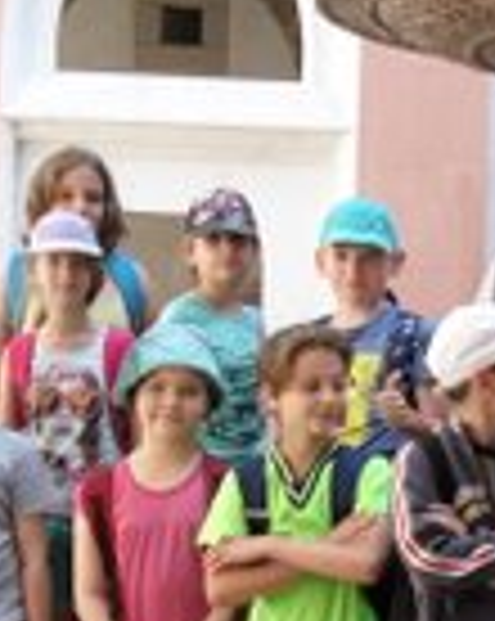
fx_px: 2184
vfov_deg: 16.1
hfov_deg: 12.3
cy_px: 482
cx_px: 747
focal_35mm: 119
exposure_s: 1/125
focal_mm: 6.3
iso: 100
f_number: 3.2
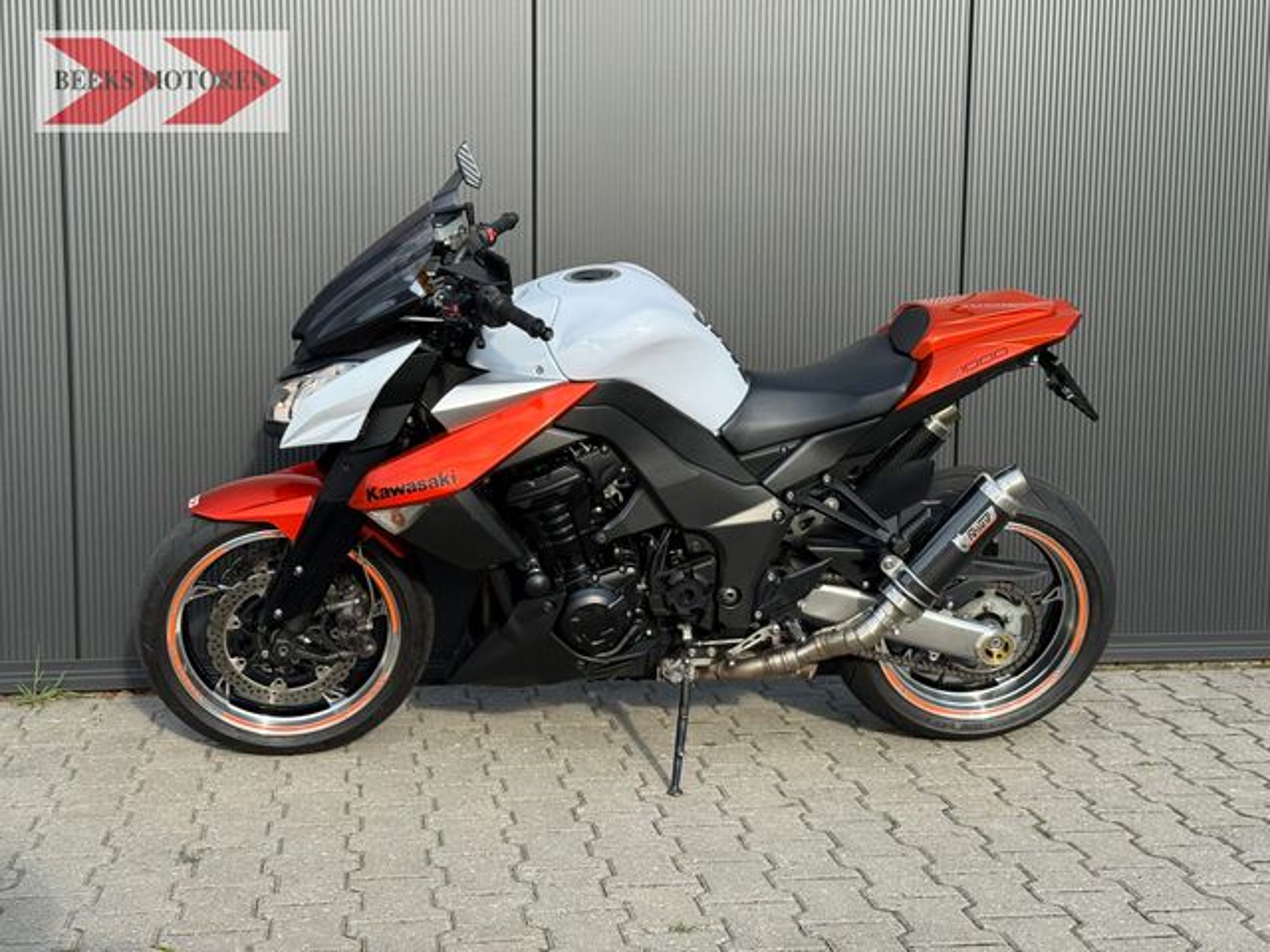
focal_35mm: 48
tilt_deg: -6.2
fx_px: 1761
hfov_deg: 39.7
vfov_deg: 30.3
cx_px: 635
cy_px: 476
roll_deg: -0.3
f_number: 1.78
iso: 80
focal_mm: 6.76
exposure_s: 1/1715
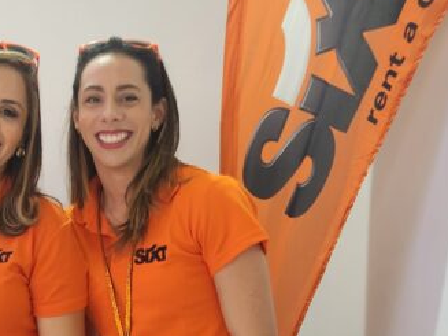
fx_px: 931
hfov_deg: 26.6
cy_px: 285
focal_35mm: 72
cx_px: 105
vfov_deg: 20.1
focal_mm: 5.4
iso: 125
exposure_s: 1/120
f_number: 1.8
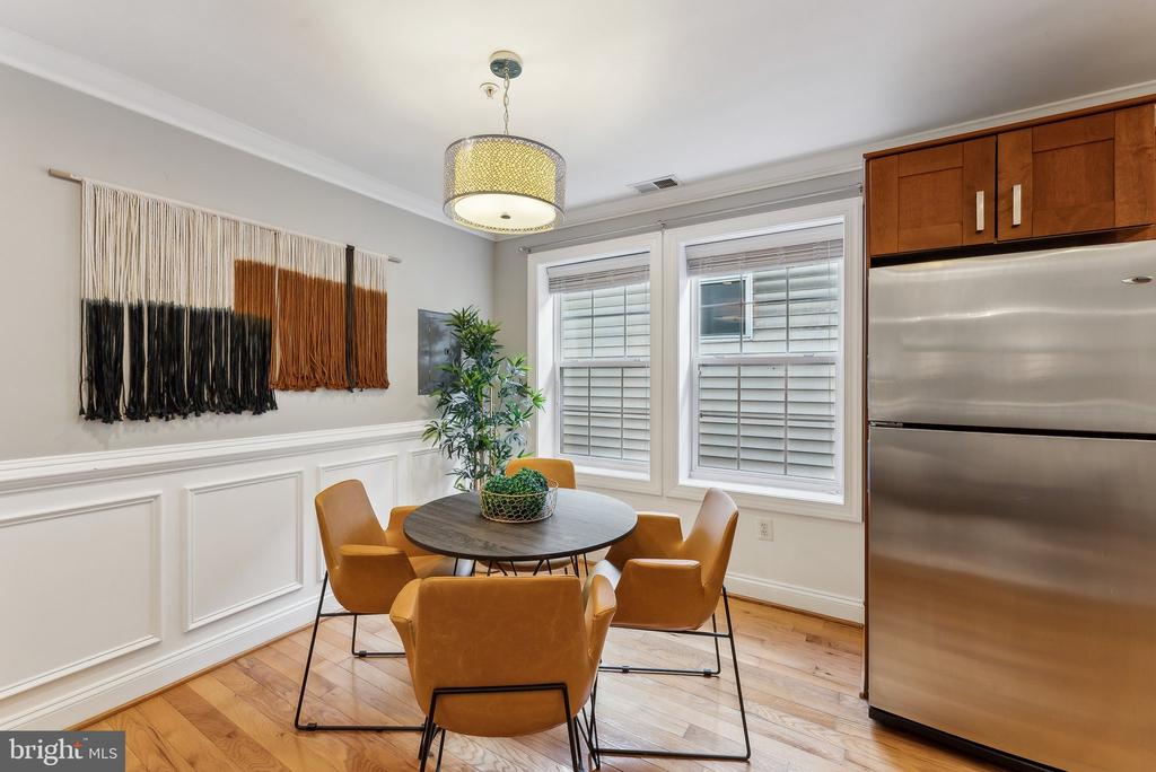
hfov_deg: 104.2
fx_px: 450
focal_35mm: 14
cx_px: 578
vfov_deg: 81.3
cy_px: 386
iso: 250
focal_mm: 14
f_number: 9
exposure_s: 1/10
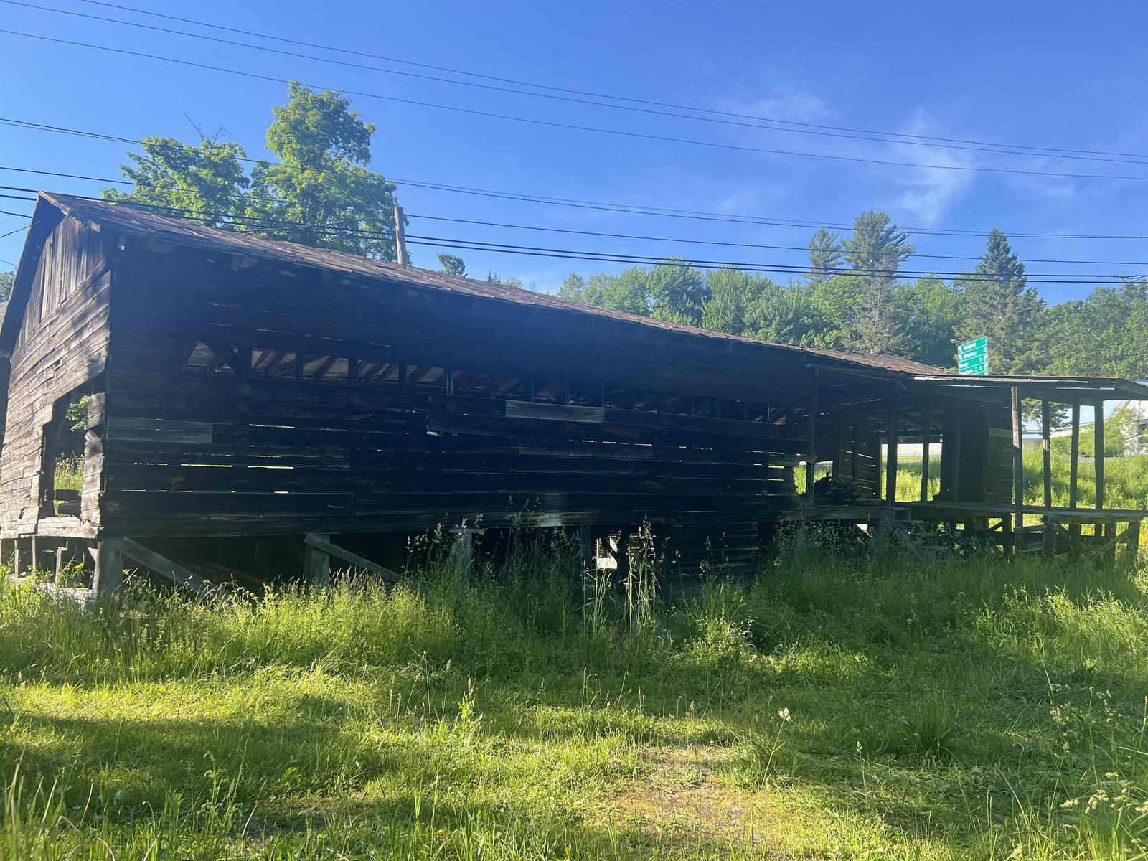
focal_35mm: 26
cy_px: 430
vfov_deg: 53.1
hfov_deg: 67.3
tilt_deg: +5.6
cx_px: 574
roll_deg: +1.5
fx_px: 862
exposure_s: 1/1089
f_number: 1.5
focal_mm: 5.7
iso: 50
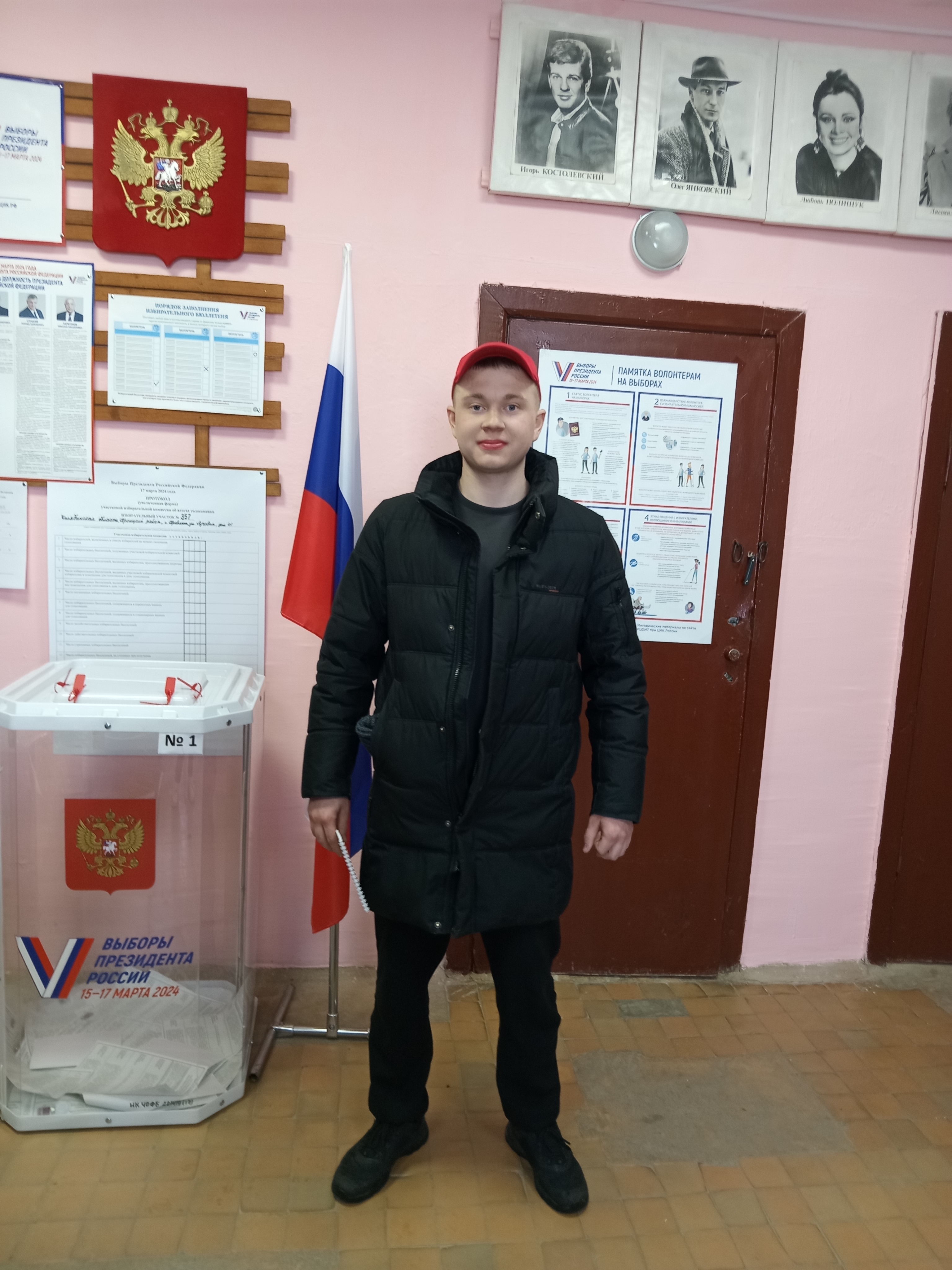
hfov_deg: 54.9
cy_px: 635
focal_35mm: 25
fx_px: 917
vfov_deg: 69.4
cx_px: 476
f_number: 1.8
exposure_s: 1/25
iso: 344
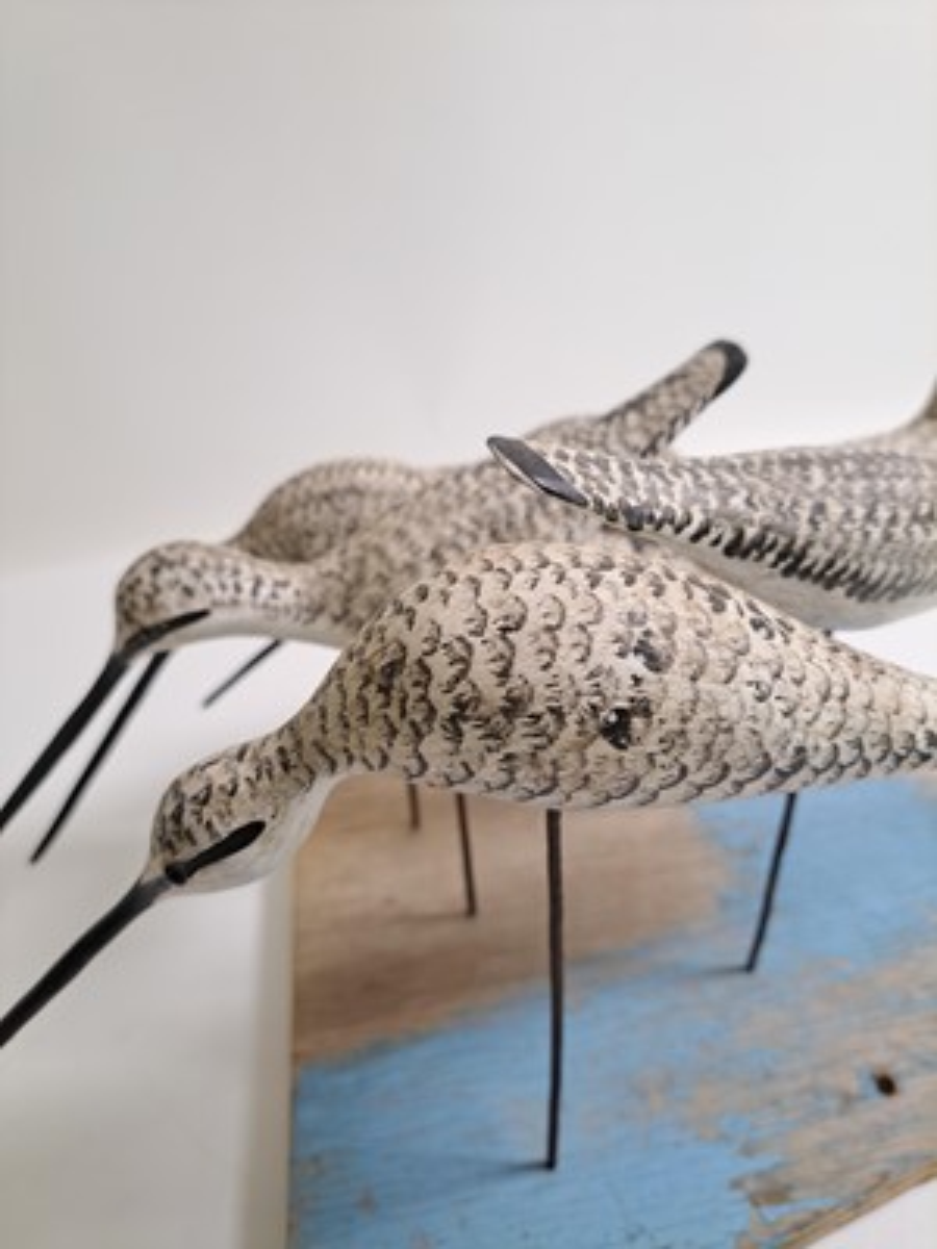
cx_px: 468
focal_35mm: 24
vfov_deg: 71.6
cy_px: 624
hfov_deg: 56.8
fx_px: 866
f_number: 1.8
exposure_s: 1/100
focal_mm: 5.23
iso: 50
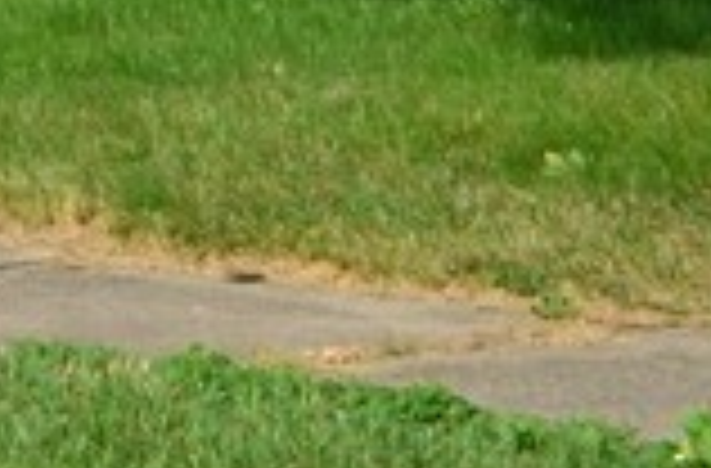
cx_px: -1613
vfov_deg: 5.6
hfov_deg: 7.6
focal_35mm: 228
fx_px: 4485
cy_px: -947
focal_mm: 22
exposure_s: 1/125
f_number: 11
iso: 100
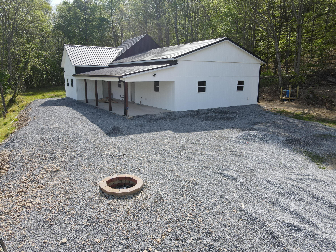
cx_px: 168
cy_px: 126
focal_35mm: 24
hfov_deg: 71.6
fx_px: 233
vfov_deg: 56.8
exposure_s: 1/350
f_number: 2.8
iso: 100
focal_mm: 4.5
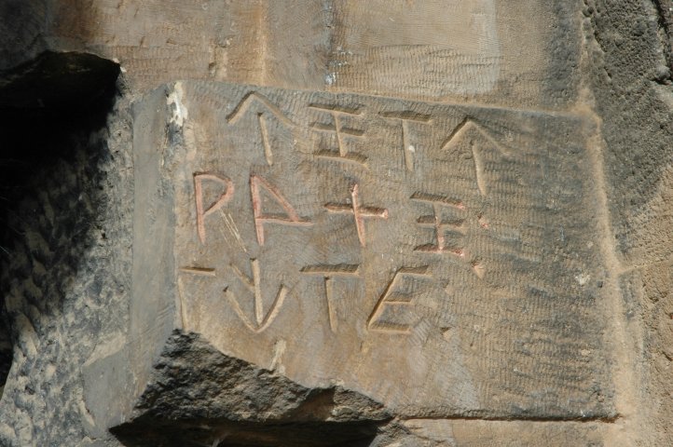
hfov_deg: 19.5
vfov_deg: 13.0
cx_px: 336
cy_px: 224
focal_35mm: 105
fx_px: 1961
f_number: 16
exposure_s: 1/125
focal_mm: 70
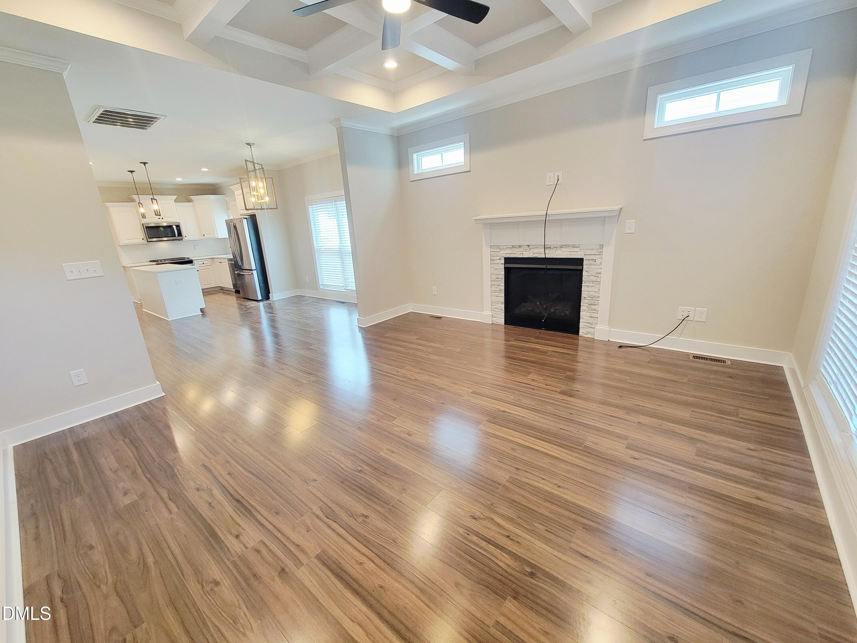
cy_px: 322
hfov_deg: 106.2
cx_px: 428
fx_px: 322
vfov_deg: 89.9
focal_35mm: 13
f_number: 2.2
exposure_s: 1/60.2
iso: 400
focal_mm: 2.2
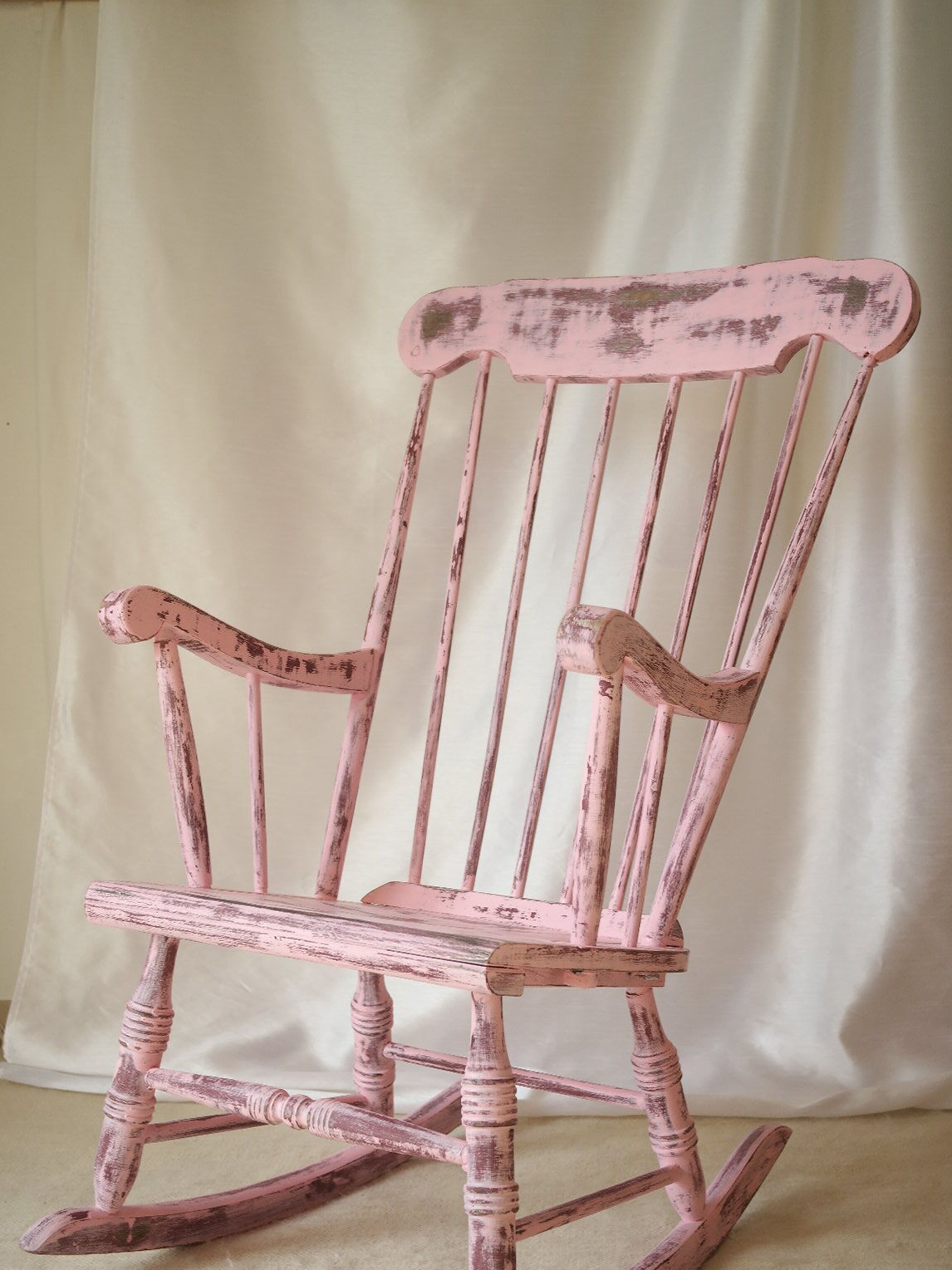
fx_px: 1834
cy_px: 701
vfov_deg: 38.2
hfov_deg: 29.1
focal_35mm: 50
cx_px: 478
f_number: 9
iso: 200
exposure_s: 1/30
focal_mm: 30
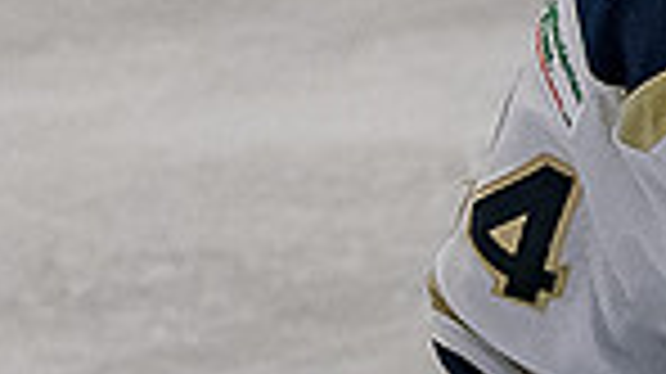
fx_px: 21441
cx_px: 1216
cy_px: -79
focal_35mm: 1215
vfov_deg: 1.0
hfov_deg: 1.8
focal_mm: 92
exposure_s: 1/800
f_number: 4
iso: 2500
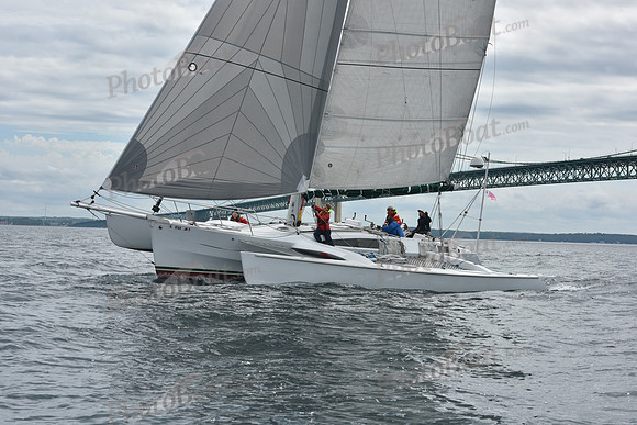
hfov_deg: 28.8
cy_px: 212
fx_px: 1239
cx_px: 318
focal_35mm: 70
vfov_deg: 19.5
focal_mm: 70
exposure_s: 1/800
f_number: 10
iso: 250
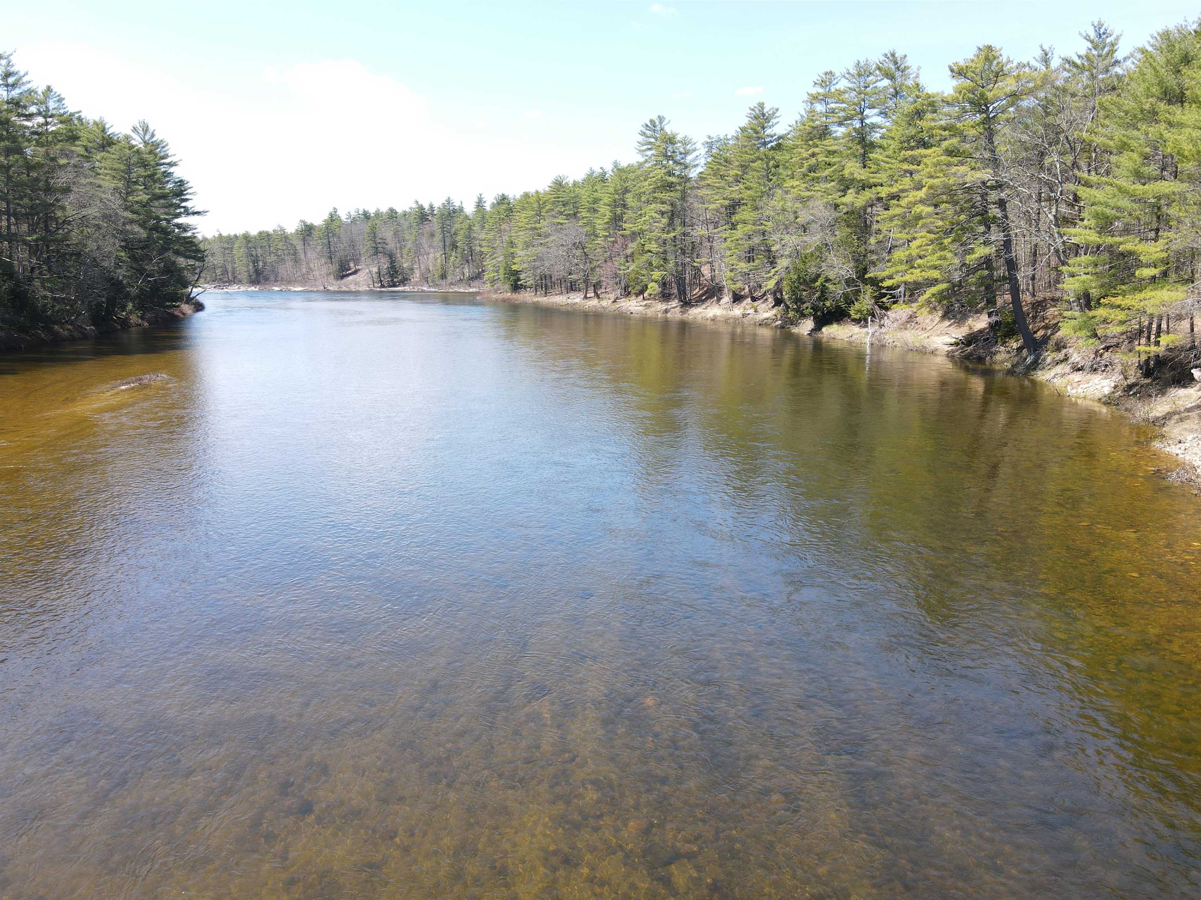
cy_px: 450
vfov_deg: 56.8
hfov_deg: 71.6
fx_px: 833
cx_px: 600
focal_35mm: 24
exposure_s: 1/180
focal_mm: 4.5
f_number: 2.8
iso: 100
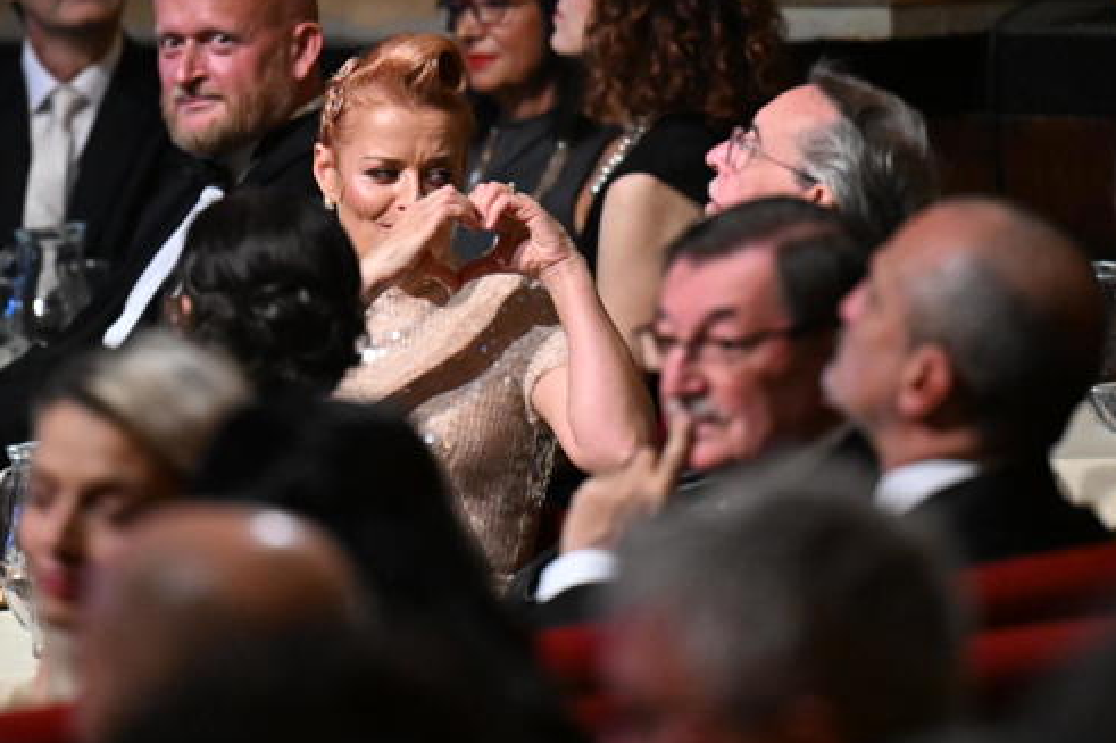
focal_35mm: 422
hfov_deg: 4.9
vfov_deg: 3.3
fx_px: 13077
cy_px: 236
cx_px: 434
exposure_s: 1/320
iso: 5000
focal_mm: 200
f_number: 2.8
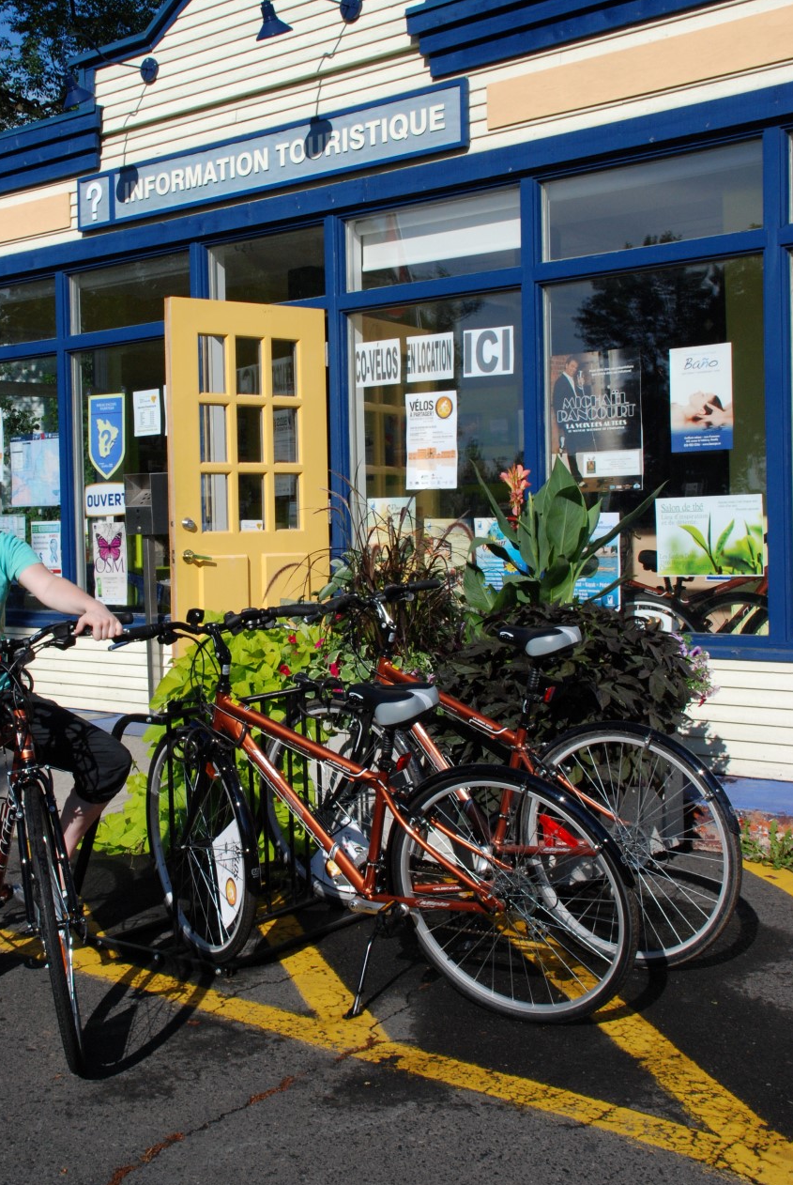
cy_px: 571
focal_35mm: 46
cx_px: 292
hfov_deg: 29.2
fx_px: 1515
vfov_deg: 42.7
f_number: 11
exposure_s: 1/500
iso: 400
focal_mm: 24
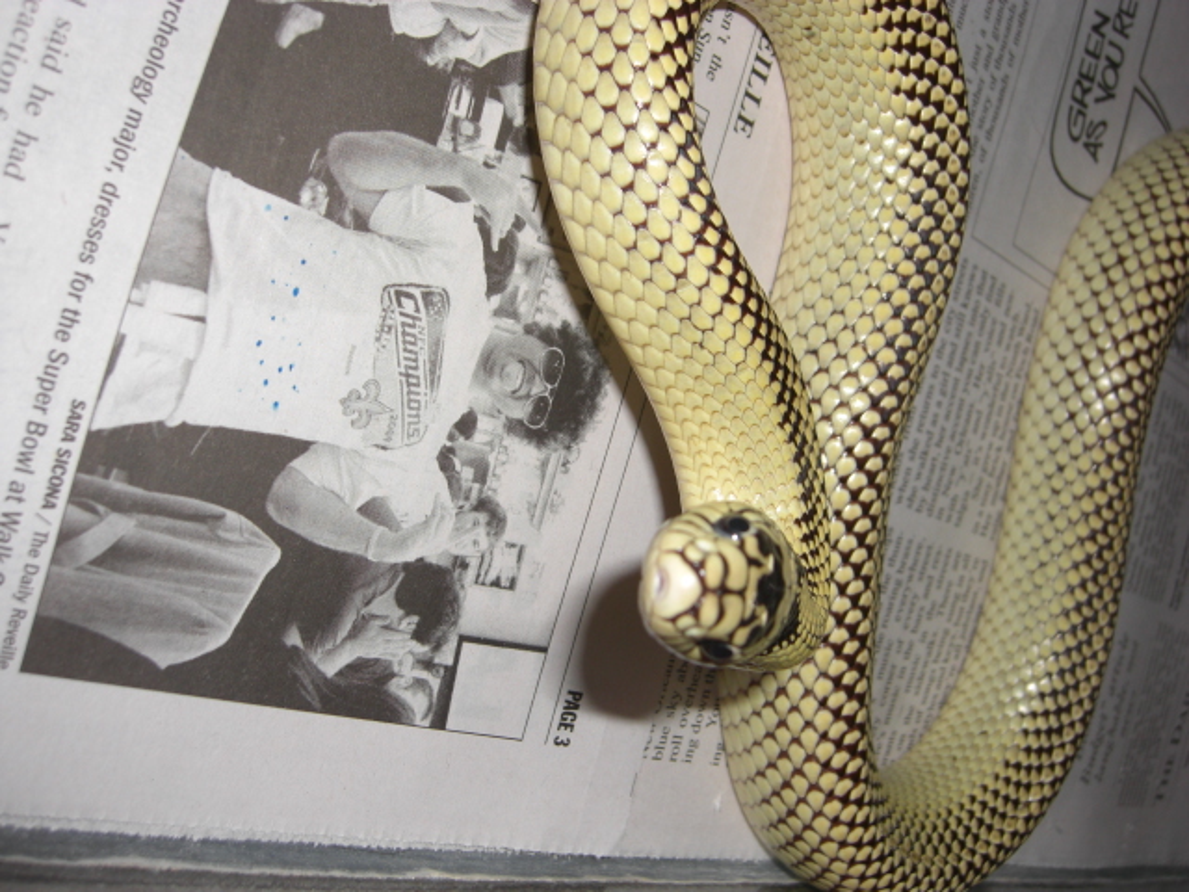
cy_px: 446
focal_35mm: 38
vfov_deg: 37.7
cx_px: 594
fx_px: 1305
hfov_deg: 49.0
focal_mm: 7.9
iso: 80
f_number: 4
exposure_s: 1/60
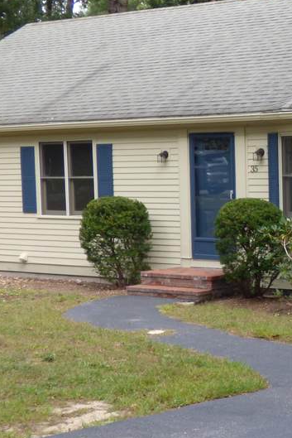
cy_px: 256
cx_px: 366
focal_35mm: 83
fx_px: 1009
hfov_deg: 15.7
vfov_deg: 24.4
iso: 100
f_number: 3.4
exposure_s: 1/160
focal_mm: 5.78
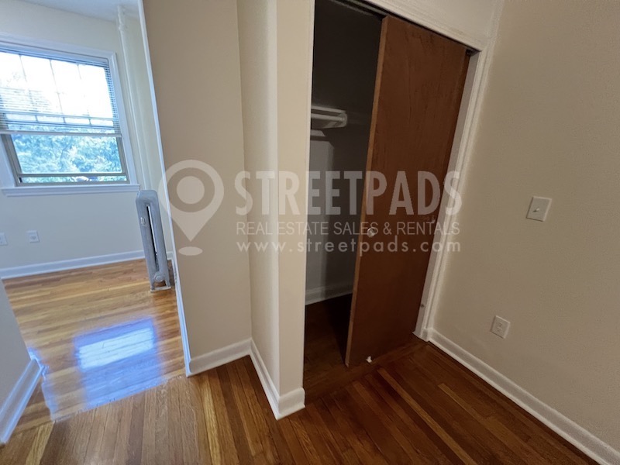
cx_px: 310
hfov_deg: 106.2
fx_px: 233
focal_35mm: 13
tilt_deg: -17.0
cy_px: 232
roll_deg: -0.7
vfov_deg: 89.9
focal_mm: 1.57
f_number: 1.8
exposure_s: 1/60
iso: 400
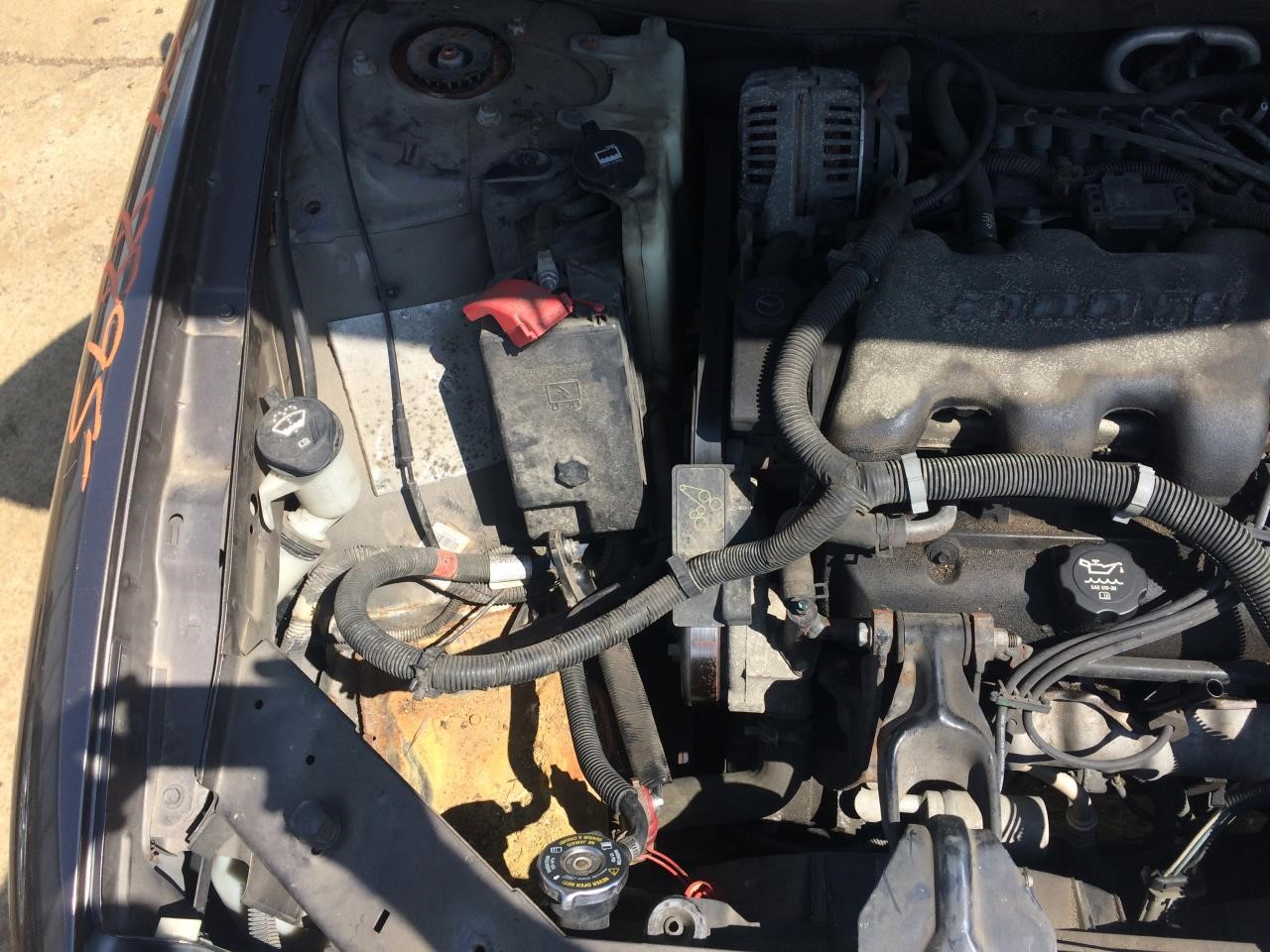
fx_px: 1064
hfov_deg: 61.7
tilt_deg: -56.1
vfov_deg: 48.2
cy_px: 476
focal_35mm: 29
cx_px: 635
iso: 32
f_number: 2.2
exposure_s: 1/977
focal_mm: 4.15
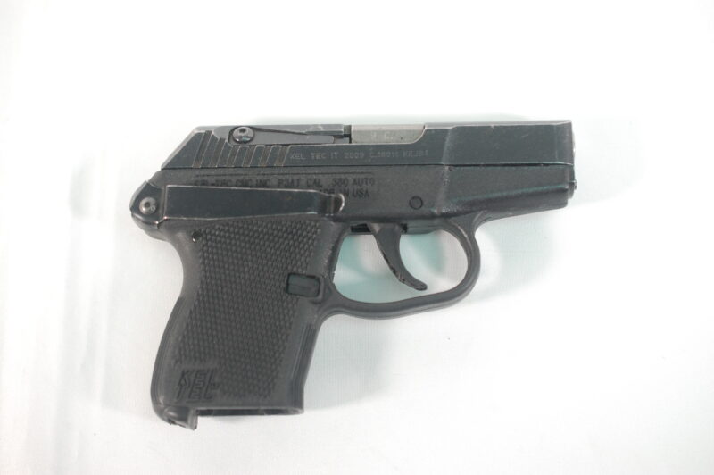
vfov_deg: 22.6
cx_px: 357
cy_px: 238
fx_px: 1189
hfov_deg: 33.4
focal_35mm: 60
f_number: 4
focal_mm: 40
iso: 400
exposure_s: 1/60
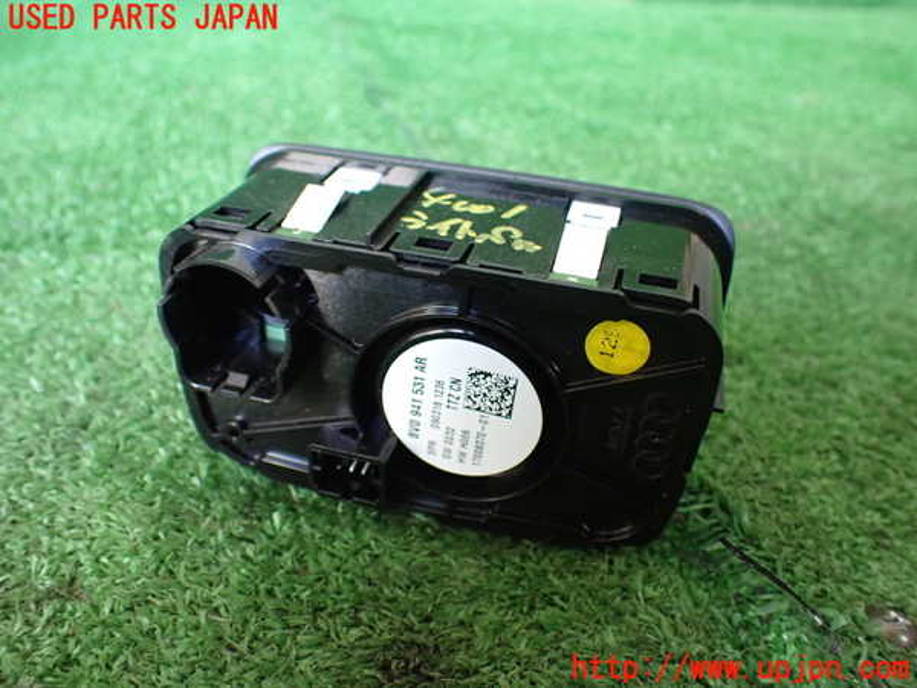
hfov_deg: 60.0
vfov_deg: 46.8
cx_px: 458
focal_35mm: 30
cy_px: 344
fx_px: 795
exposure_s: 1/100
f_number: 2.3
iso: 800
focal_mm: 5.4
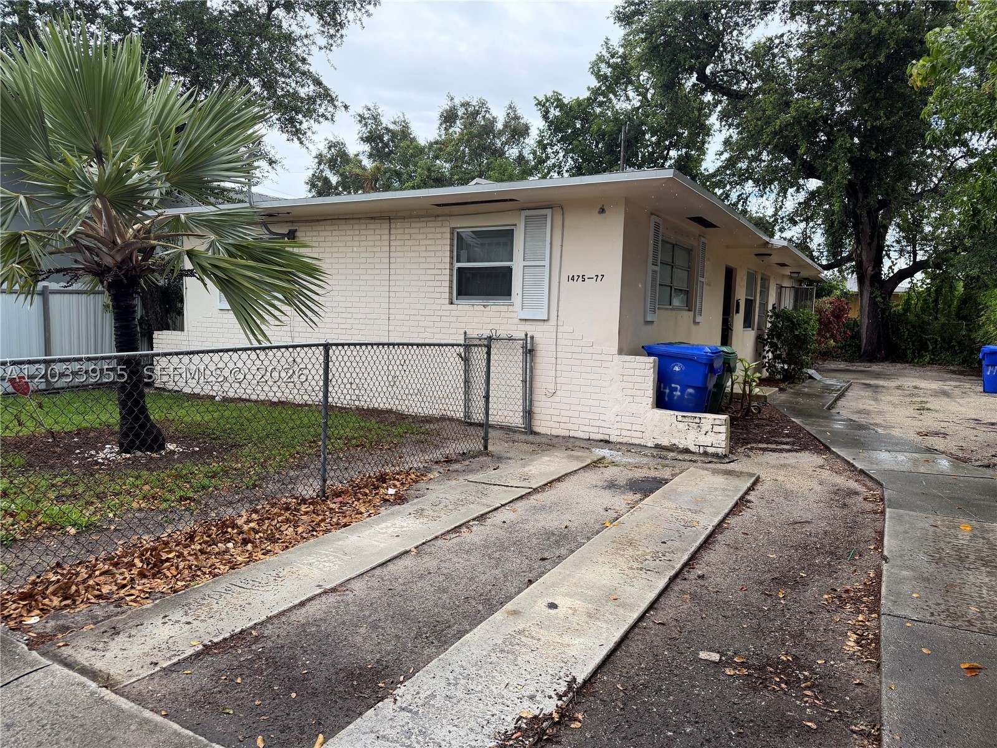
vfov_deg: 56.8
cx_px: 498
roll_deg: -1.6
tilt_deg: -5.5
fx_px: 691
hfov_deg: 71.6
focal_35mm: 24
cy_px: 374
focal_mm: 6.76
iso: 100
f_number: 1.78
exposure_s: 1/1522
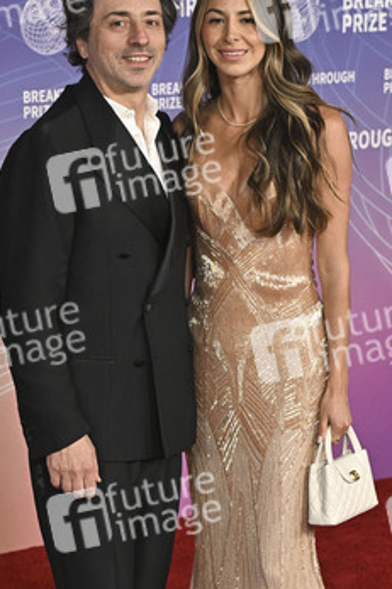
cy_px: 258
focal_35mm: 60
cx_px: 183
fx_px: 981
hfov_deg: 22.6
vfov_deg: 33.4
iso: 2000
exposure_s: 1/320
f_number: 4
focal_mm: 52
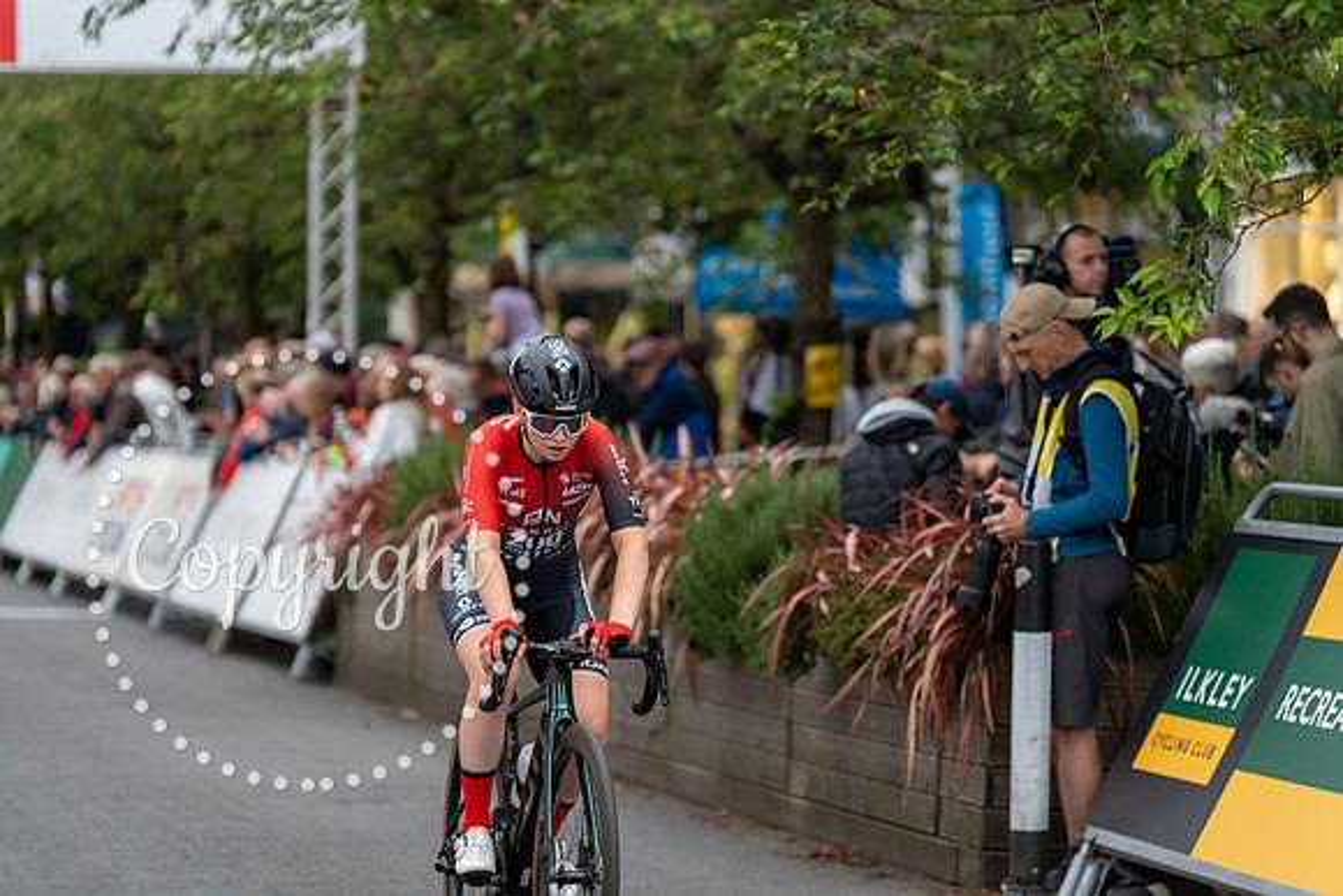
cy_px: 448
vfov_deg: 9.7
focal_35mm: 142
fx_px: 5298
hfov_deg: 14.4
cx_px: 672
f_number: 2.8
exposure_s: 1/800
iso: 1000
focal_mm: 142
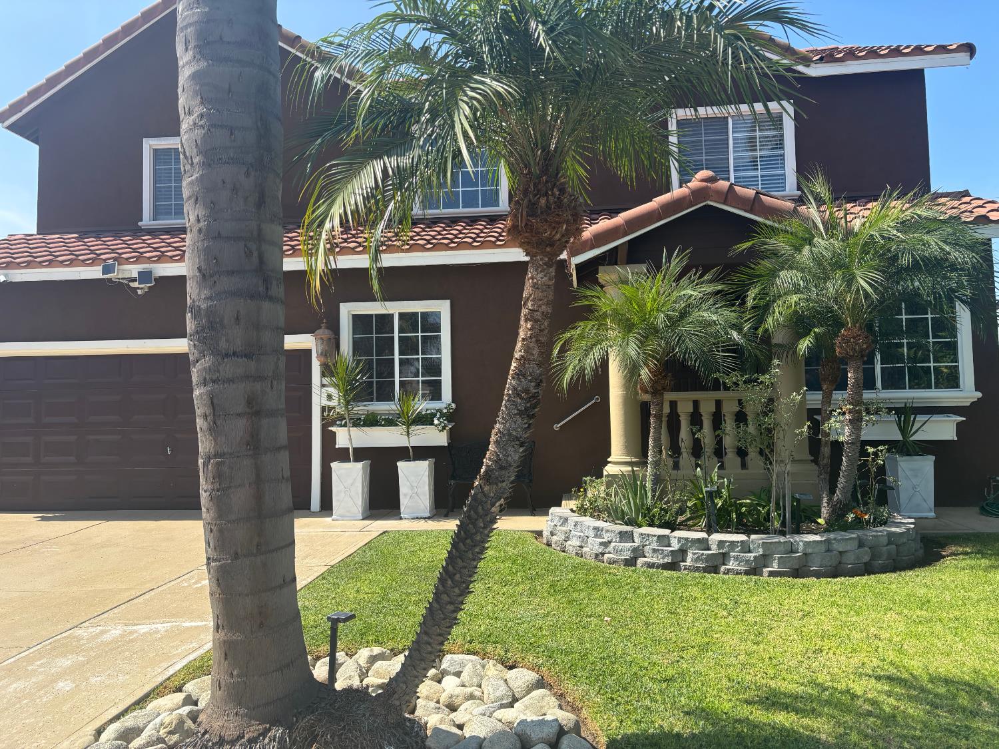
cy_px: 374
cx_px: 500
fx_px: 750
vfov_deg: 53.1
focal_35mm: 26
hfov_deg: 67.3
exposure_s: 1/1695
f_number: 1.6
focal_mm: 5.96
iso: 50
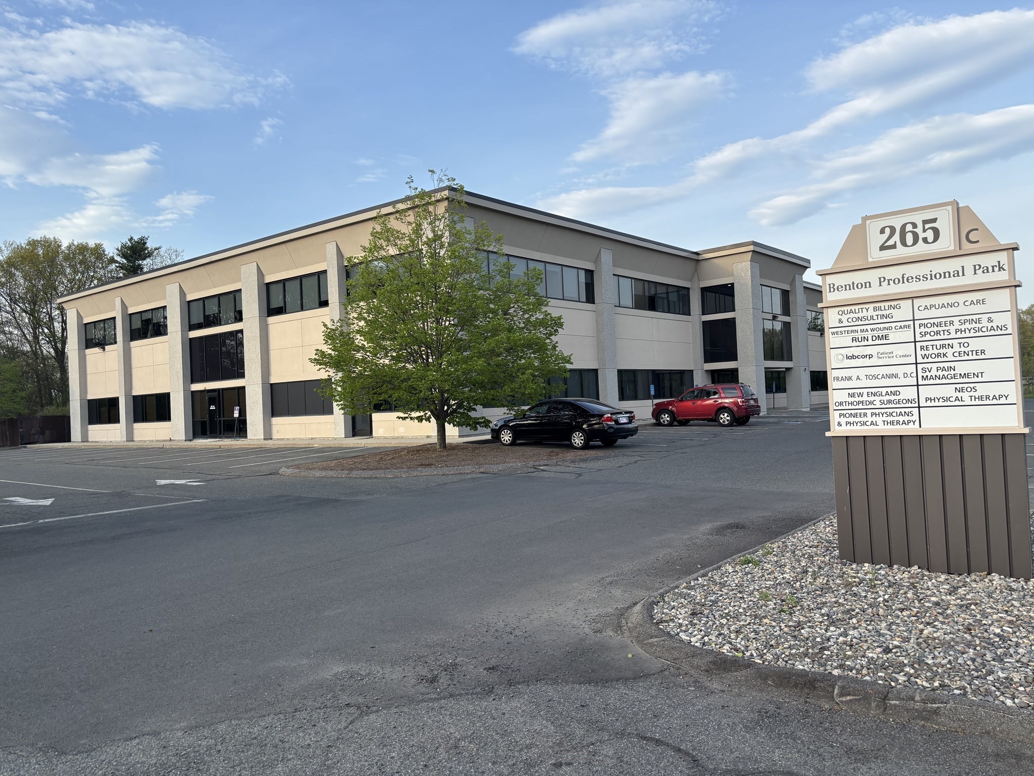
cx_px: 517
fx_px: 777
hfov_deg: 67.3
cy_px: 388
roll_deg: +2.7
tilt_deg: +3.4
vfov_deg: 53.1
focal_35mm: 26
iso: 50
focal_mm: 5.96
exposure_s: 1/1126
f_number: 1.6
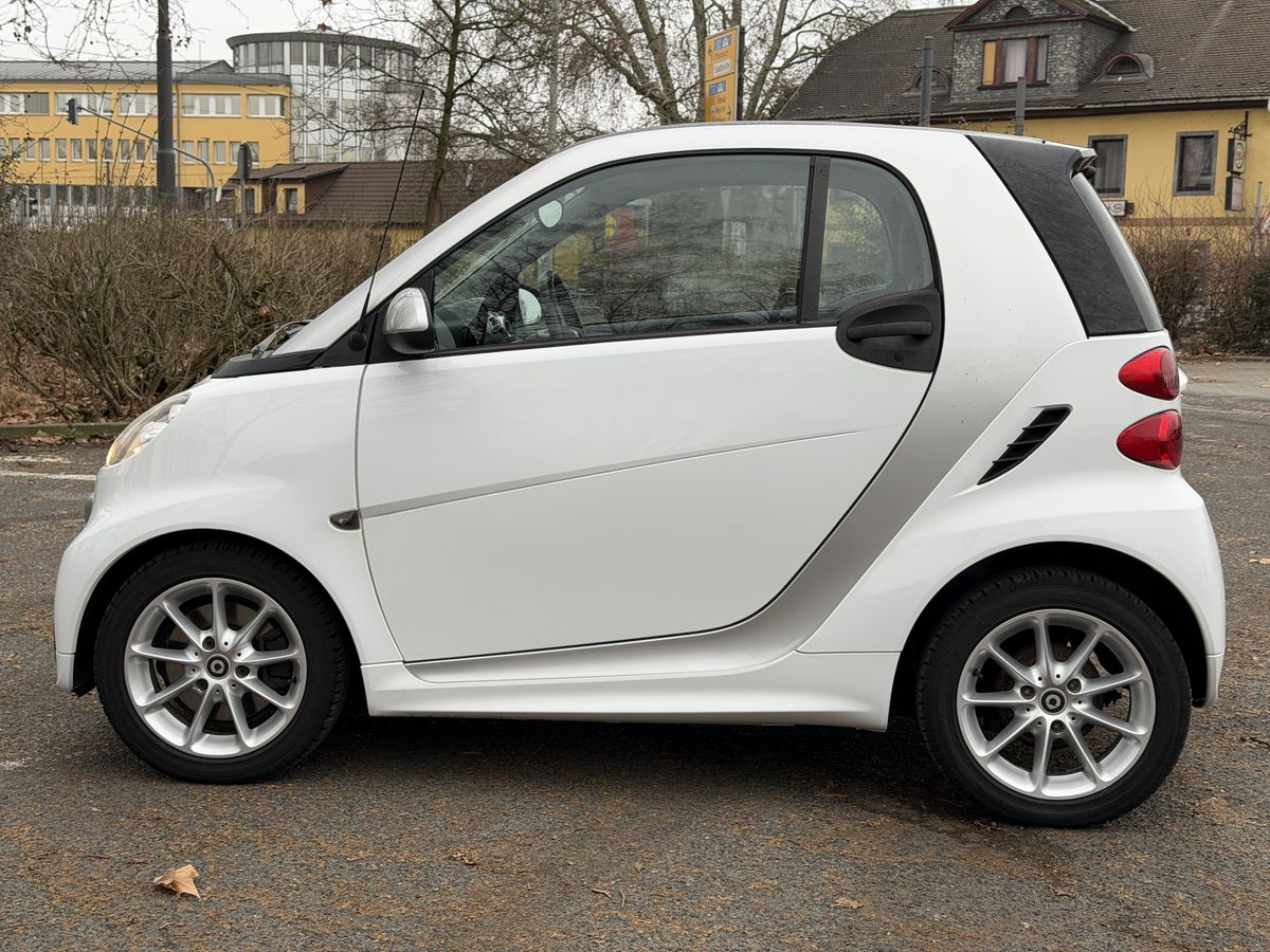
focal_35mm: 48
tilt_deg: -6.2
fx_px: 1761
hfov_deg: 39.7
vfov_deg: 30.3
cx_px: 635
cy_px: 476
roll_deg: -1.9
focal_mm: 6.76
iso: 64
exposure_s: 1/726
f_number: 1.78
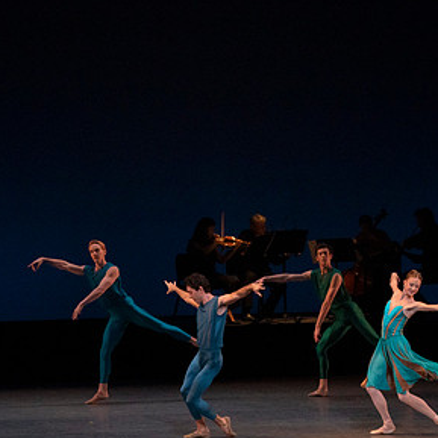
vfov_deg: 6.6
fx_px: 3808
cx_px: 241
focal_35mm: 266
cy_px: 254
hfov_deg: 6.6
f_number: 8
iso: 8000
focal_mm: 156
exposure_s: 1/400
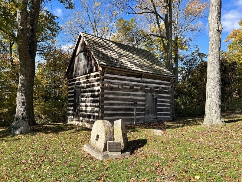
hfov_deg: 67.3
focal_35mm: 26
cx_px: 121
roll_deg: -2.3
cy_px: 91
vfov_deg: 53.1
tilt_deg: +6.9
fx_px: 182
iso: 50
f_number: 1.5
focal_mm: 5.7
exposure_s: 1/1669
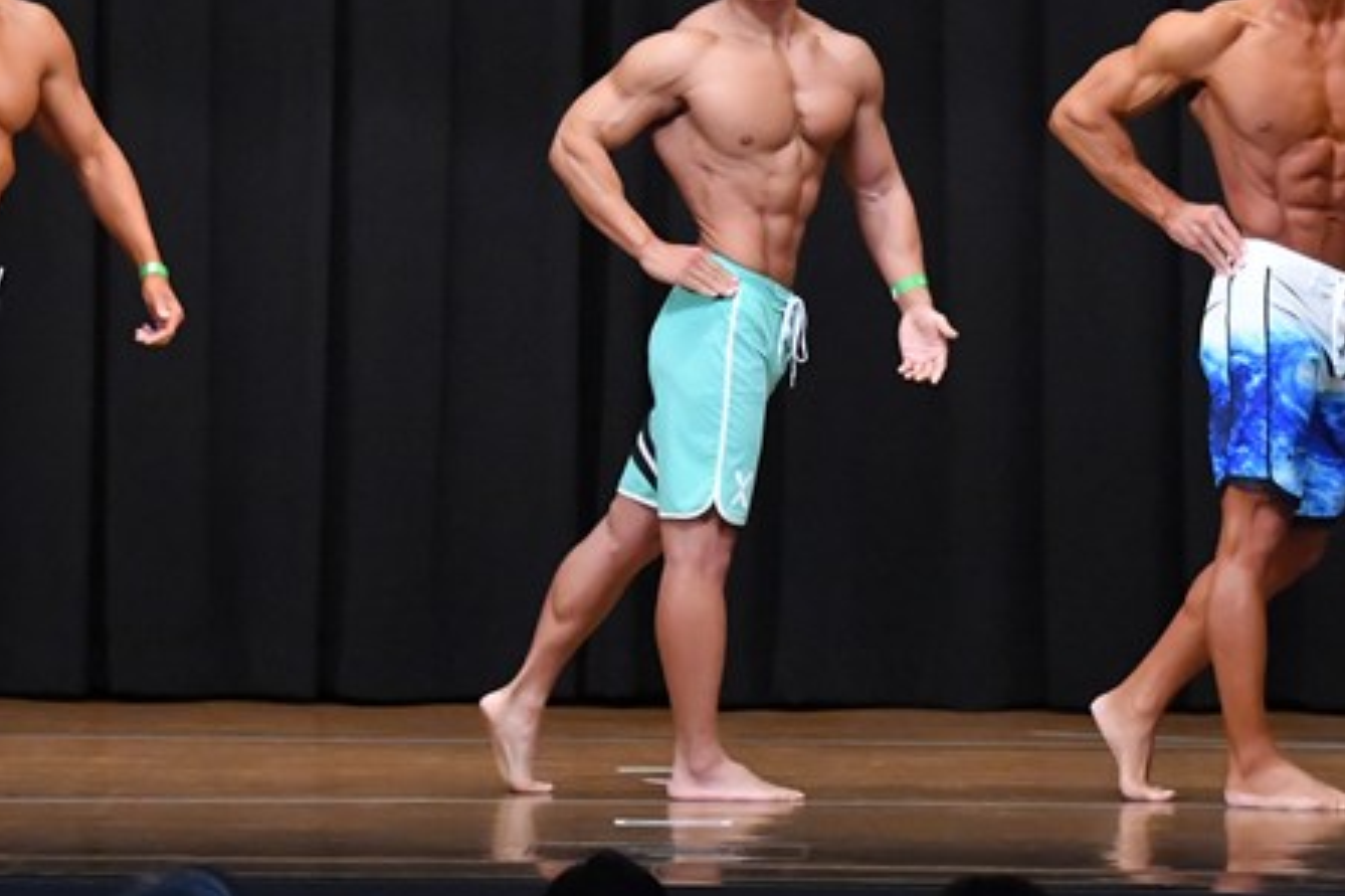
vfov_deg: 4.7
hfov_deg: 7.1
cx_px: 587
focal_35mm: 292
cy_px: 268
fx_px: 10905
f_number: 5.6
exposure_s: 1/400
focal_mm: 112
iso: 8000
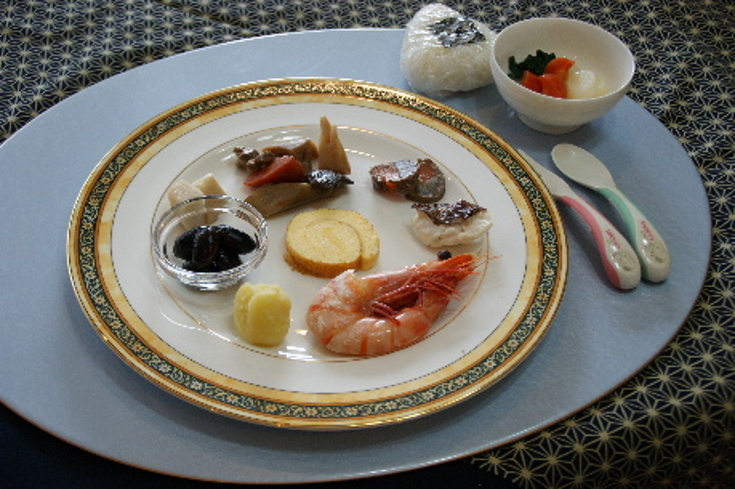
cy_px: 244
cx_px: 368
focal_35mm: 52
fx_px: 1071
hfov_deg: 37.9
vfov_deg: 25.7
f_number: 4.5
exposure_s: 1/60
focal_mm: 35
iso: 200
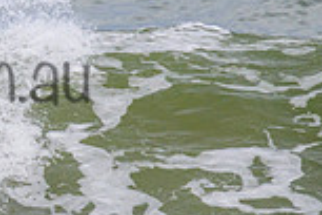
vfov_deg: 0.5
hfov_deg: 0.7
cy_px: 54
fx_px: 27171
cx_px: -133
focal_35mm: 3038
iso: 800
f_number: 11
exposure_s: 1/2000
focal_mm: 800
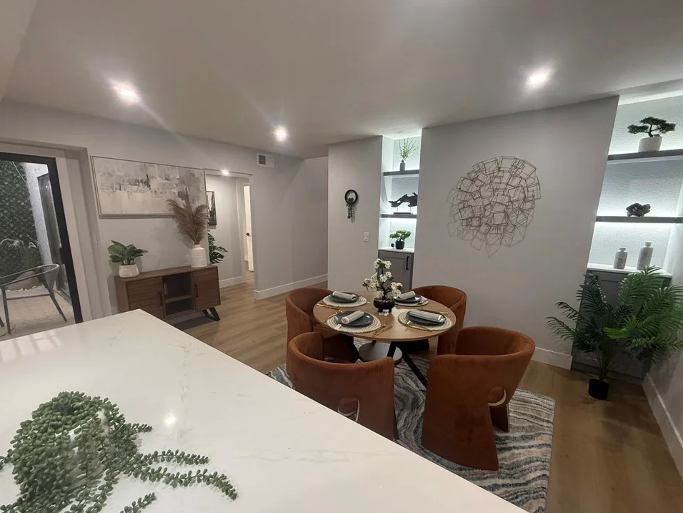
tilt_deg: -9.9
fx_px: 296
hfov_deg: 98.2
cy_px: 268
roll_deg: -0.5
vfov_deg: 81.7
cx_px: 336
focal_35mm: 15
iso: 400
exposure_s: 1/120
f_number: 2.2
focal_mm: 2.22
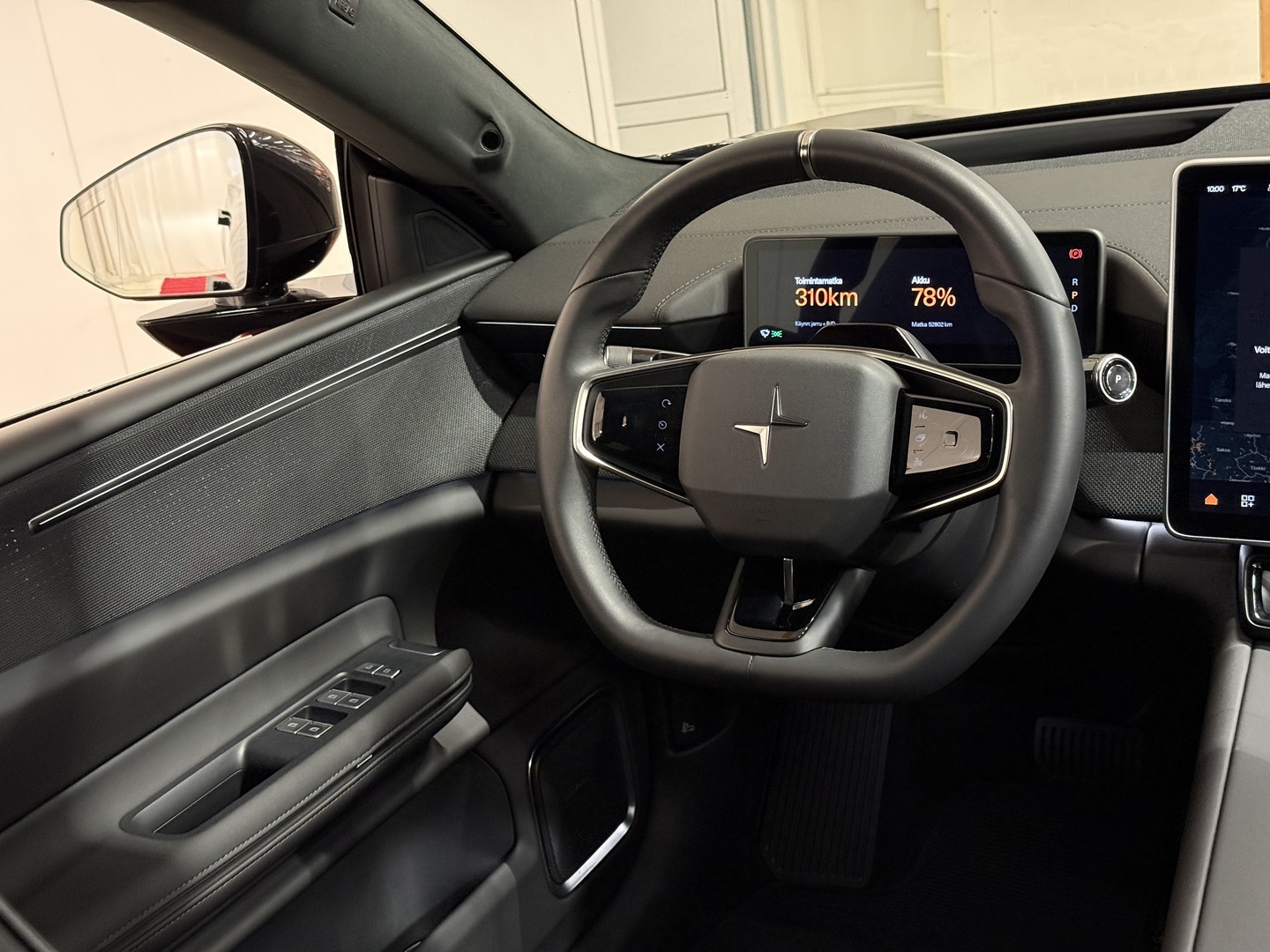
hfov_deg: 39.7
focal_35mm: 48
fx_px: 1761
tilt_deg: -18.0
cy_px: 476
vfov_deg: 30.3
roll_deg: +7.9
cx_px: 635
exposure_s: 1/33
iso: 500
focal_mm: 6.76
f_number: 1.78
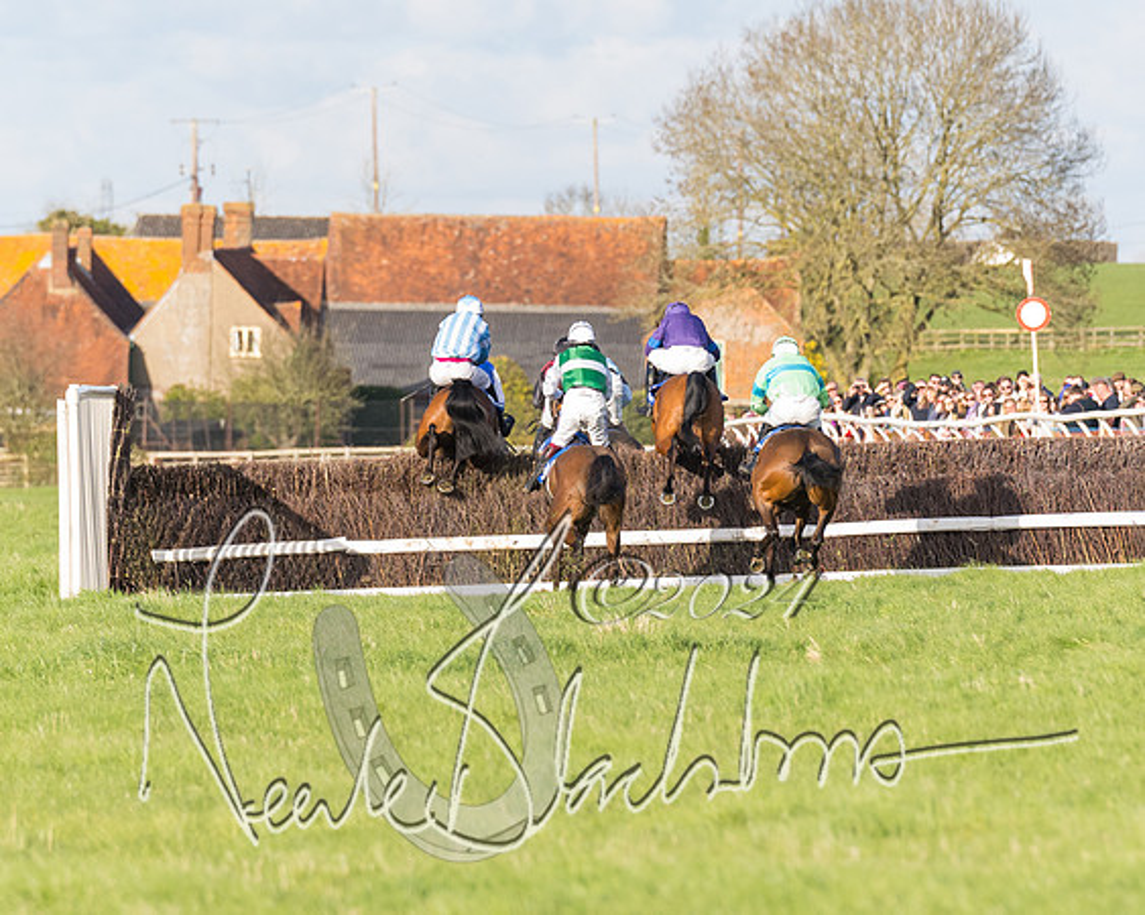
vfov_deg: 3.3
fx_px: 16056
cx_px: 568
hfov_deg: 4.1
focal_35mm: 474
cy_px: 355
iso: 400
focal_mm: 200
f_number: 4
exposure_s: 1/1600
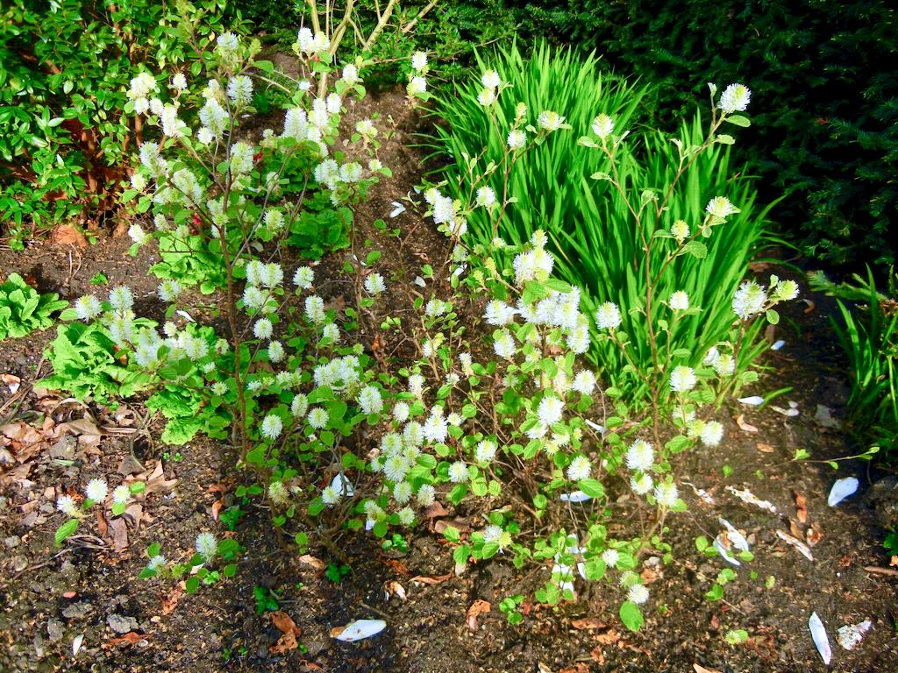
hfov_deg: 60.0
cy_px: 336
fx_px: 778
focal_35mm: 30
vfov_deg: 46.8
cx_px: 449
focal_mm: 5.4
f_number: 3.5
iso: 160
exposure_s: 1/347
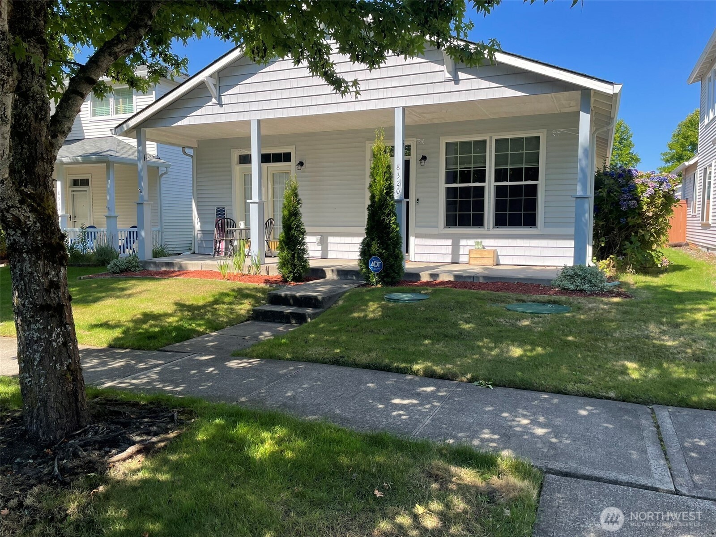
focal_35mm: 26
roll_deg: -0.7
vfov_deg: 53.1
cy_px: 268
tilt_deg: -3.5
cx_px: 358
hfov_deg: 67.3
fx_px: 538
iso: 32
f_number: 1.6
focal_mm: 4.2
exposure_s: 1/1114
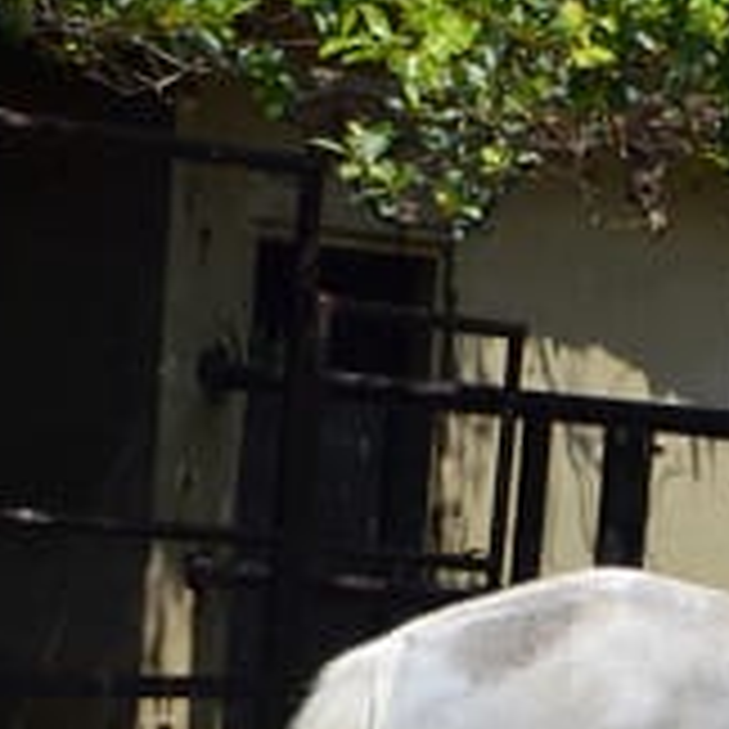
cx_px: 1172
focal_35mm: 350
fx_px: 8339
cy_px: 922
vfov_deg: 5.0
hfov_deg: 5.0
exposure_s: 1/4000
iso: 800
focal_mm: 70
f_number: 5.3
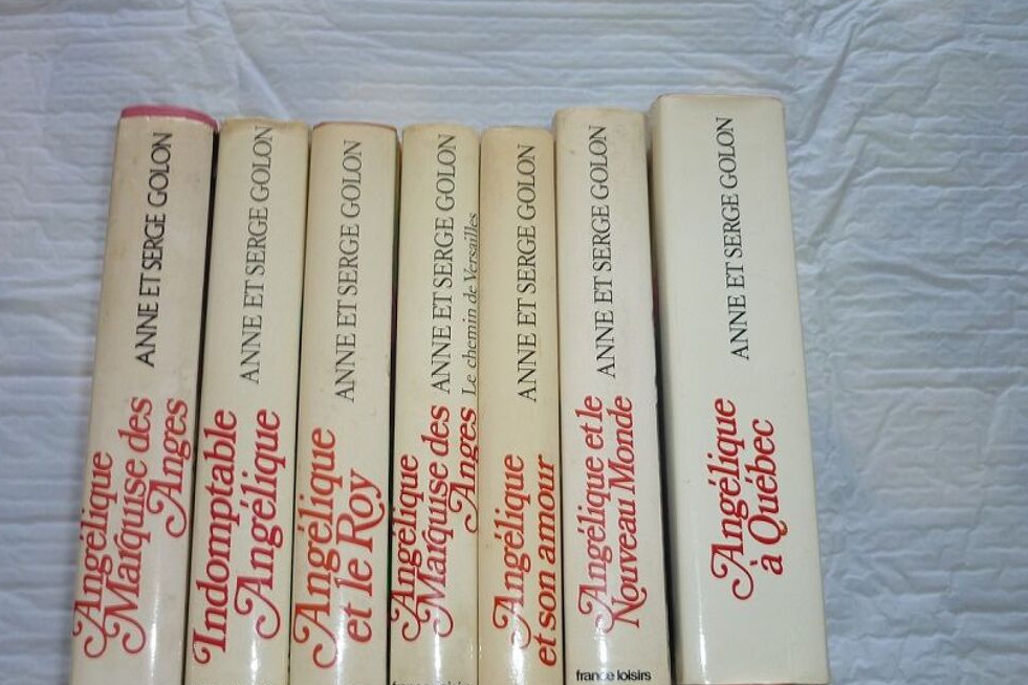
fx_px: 999
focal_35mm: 35
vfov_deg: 37.8
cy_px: 381
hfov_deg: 54.4
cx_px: 510
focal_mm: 5.5
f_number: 2.8
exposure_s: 1/30
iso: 100
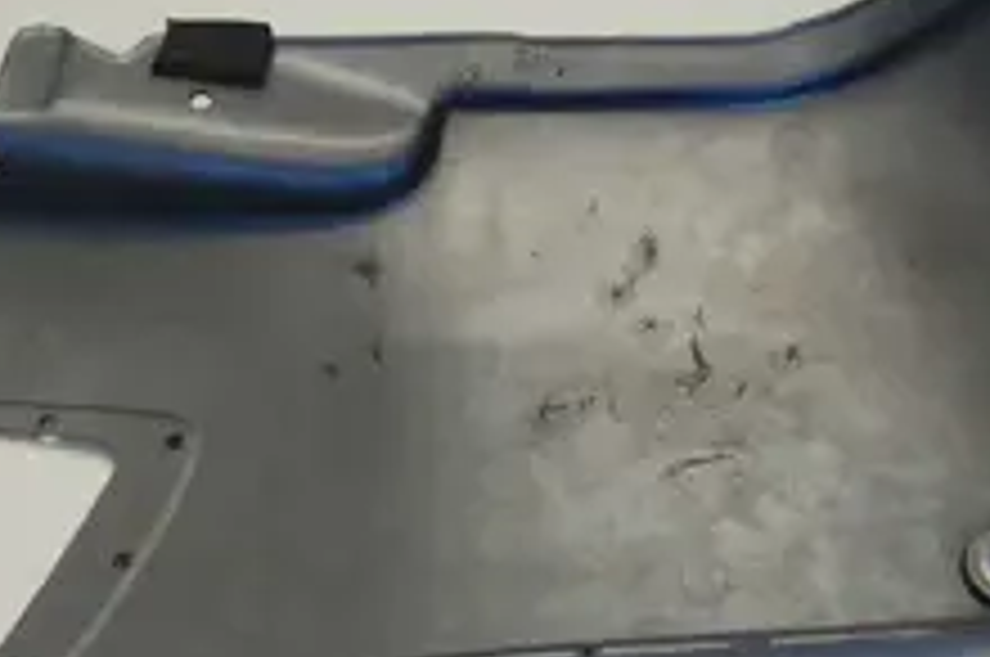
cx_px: 439
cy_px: 207
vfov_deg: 18.3
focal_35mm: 74
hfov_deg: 27.4
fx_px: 2032
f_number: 4.5
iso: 400
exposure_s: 1/80
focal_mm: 20
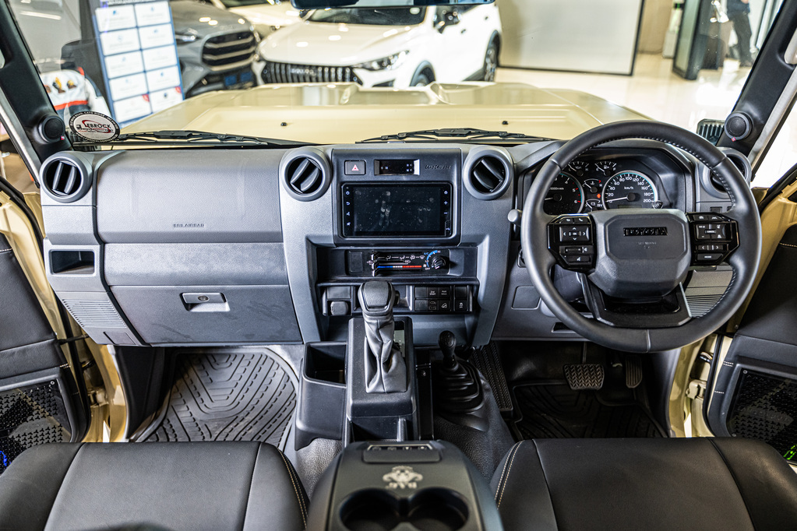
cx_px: 398
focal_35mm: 28
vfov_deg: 46.4
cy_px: 266
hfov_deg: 65.5
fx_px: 620
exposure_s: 1/125
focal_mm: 28
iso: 1600
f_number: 2.8
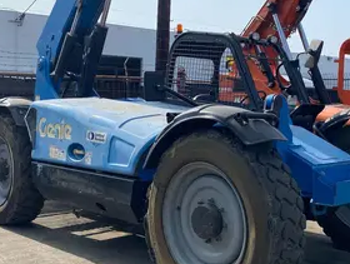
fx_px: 517
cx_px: 206
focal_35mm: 51
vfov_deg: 28.4
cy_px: 86
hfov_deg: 37.3
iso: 32
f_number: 1.8
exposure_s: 1/5495
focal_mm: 4.25
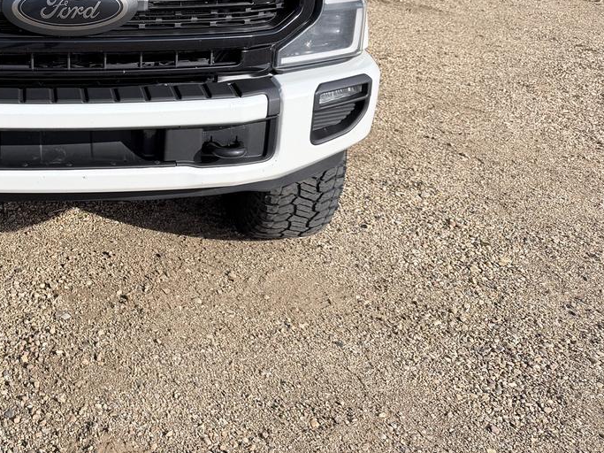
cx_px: 46
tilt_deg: -16.3
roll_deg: +0.9
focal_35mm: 45
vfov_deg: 31.1
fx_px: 785
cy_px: 68
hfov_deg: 38.8
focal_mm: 6.76
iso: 80
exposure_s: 1/3584
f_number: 1.78
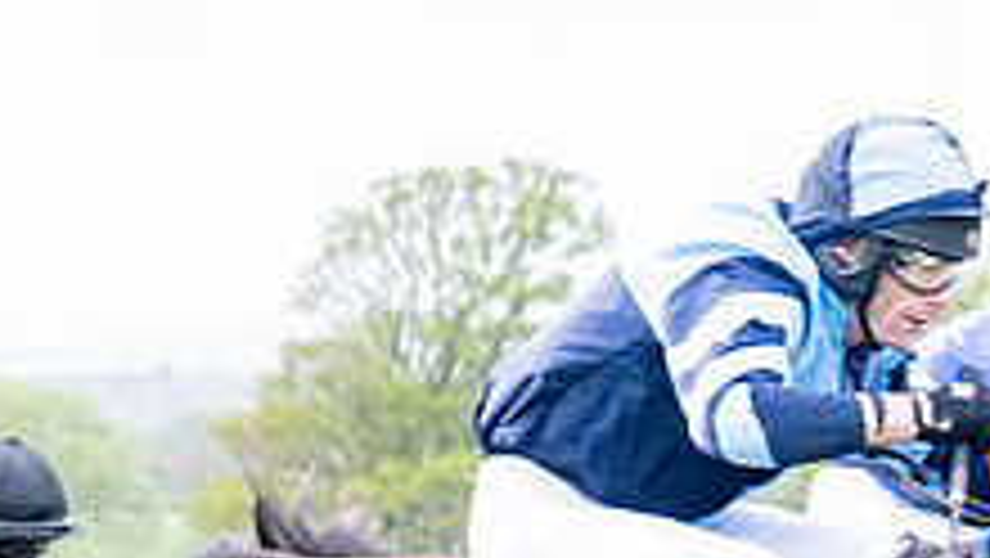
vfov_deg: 3.3
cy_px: 725
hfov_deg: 5.9
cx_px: -533
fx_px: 9534
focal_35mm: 363
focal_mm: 70
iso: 400
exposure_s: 1/1000
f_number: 4
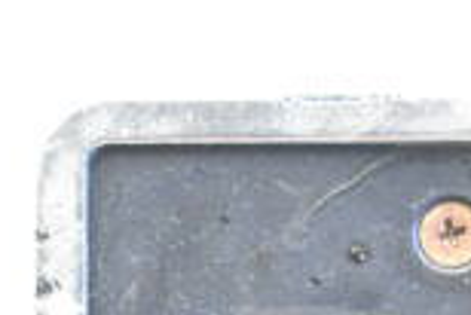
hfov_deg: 9.0
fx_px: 2960
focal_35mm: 226
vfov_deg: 6.0
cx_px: 502
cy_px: 549
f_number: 4.8
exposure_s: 1/60
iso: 5000
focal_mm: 38
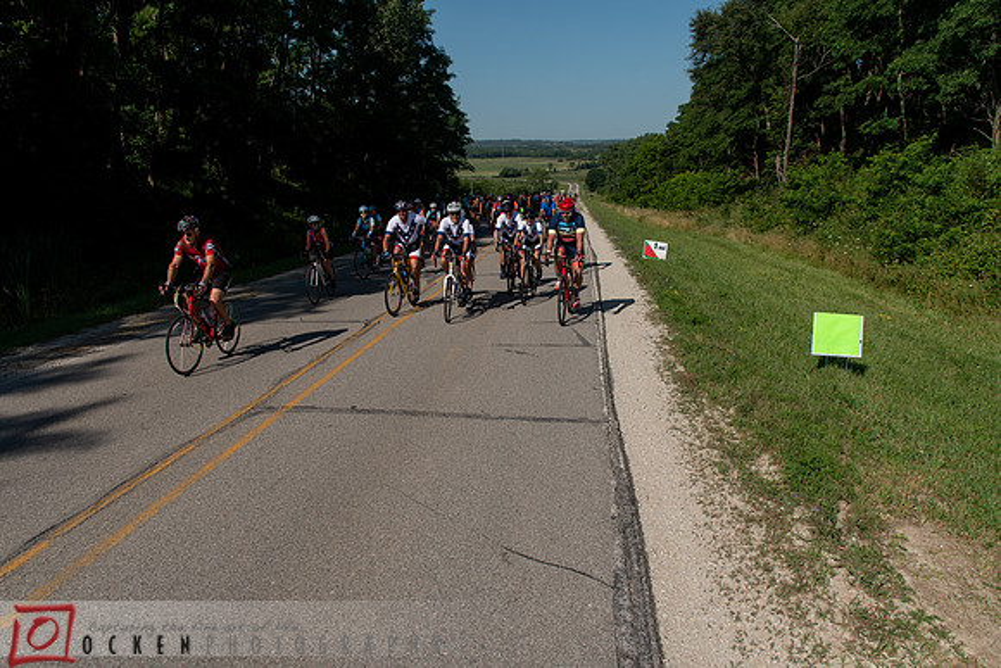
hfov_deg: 72.0
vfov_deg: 51.8
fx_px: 688
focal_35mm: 25
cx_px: 492
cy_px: 334
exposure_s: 1/640
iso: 200
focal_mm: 24
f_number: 6.3
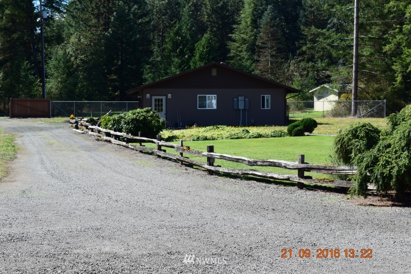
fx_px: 942
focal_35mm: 82
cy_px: 137
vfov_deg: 16.6
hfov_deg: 24.6
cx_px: 206
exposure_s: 1/400
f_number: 11
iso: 400
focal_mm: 55
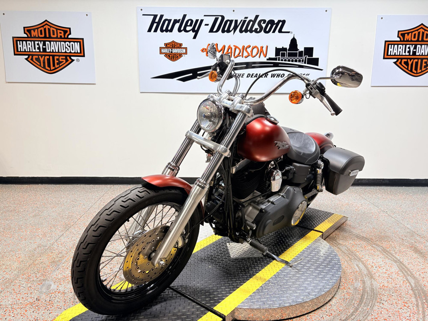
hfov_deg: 67.3
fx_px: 321
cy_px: 160
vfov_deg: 53.1
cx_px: 214
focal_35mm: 26
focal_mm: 5.96
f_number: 1.6
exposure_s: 1/120
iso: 40
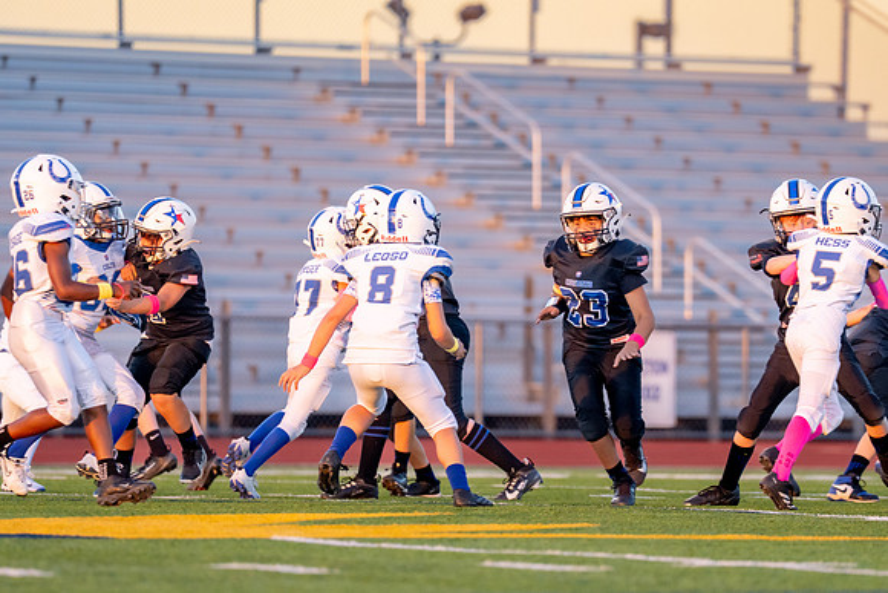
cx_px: 577
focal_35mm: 335
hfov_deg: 6.2
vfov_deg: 4.1
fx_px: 8255
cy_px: 336
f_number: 2.8
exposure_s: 1/1250
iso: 1000
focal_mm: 200
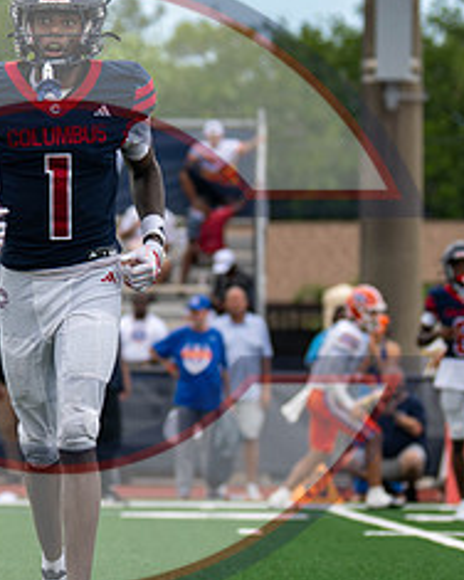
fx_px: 6471
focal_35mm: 377
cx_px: 29
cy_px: 290
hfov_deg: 4.1
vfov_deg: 5.1
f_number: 2.8
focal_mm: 102
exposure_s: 1/1000
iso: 125
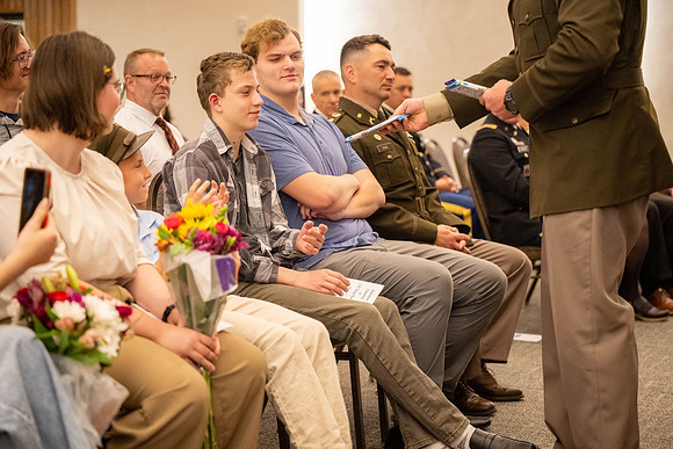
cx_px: 336
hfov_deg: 28.8
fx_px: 1309
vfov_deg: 19.5
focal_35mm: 70
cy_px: 224
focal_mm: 70
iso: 5000
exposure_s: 1/200
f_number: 2.8
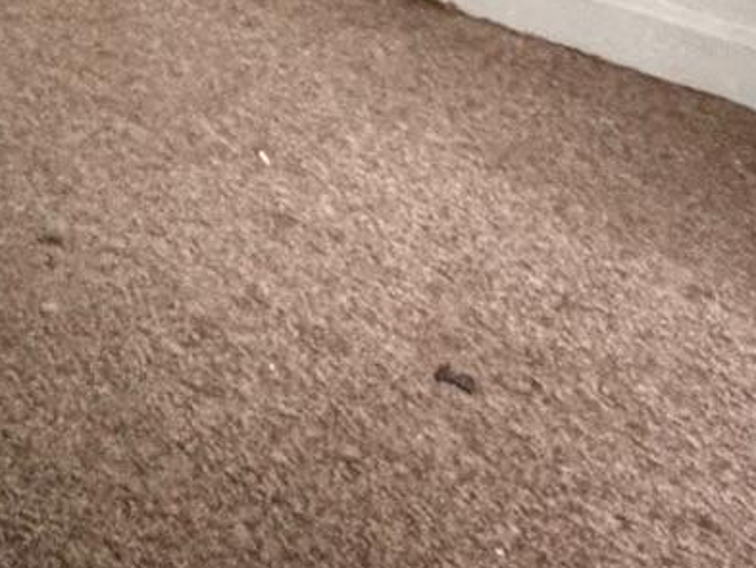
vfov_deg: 16.9
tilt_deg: -10.7
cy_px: -437
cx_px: -38
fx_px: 1595
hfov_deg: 25.1
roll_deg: -3.0
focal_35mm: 73
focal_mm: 2.22
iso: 1250
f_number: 2.2
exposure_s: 1/40
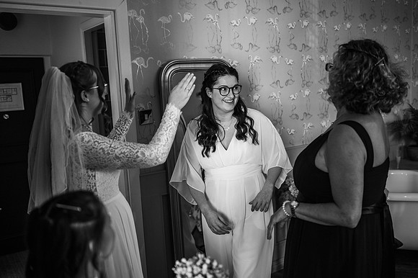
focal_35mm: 35
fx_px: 406
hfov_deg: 54.5
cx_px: 209
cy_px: 139
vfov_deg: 37.8
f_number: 2
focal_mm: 35
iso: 400
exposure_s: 1/200
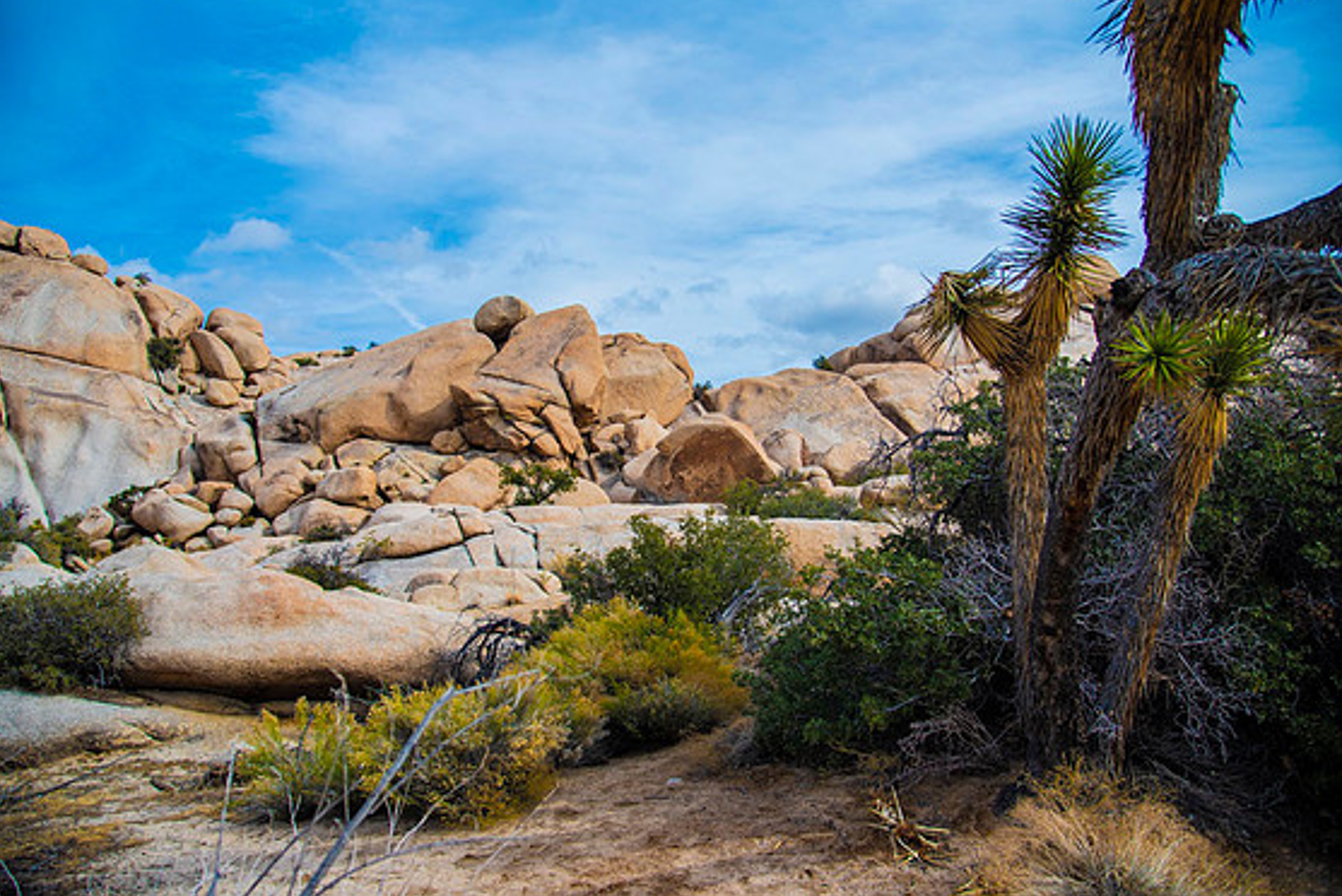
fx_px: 932
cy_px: 432
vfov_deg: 51.3
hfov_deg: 71.5
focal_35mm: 25
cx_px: 646
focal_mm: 24
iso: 100
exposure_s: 1/1250
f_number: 4
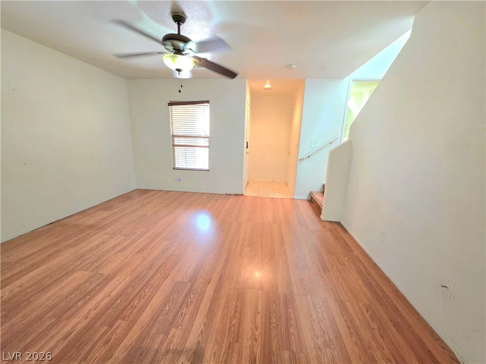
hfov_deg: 106.2
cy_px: 182
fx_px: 183
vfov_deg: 89.9
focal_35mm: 13
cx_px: 243
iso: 500
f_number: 1.9
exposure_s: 1/60.2
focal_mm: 2.2
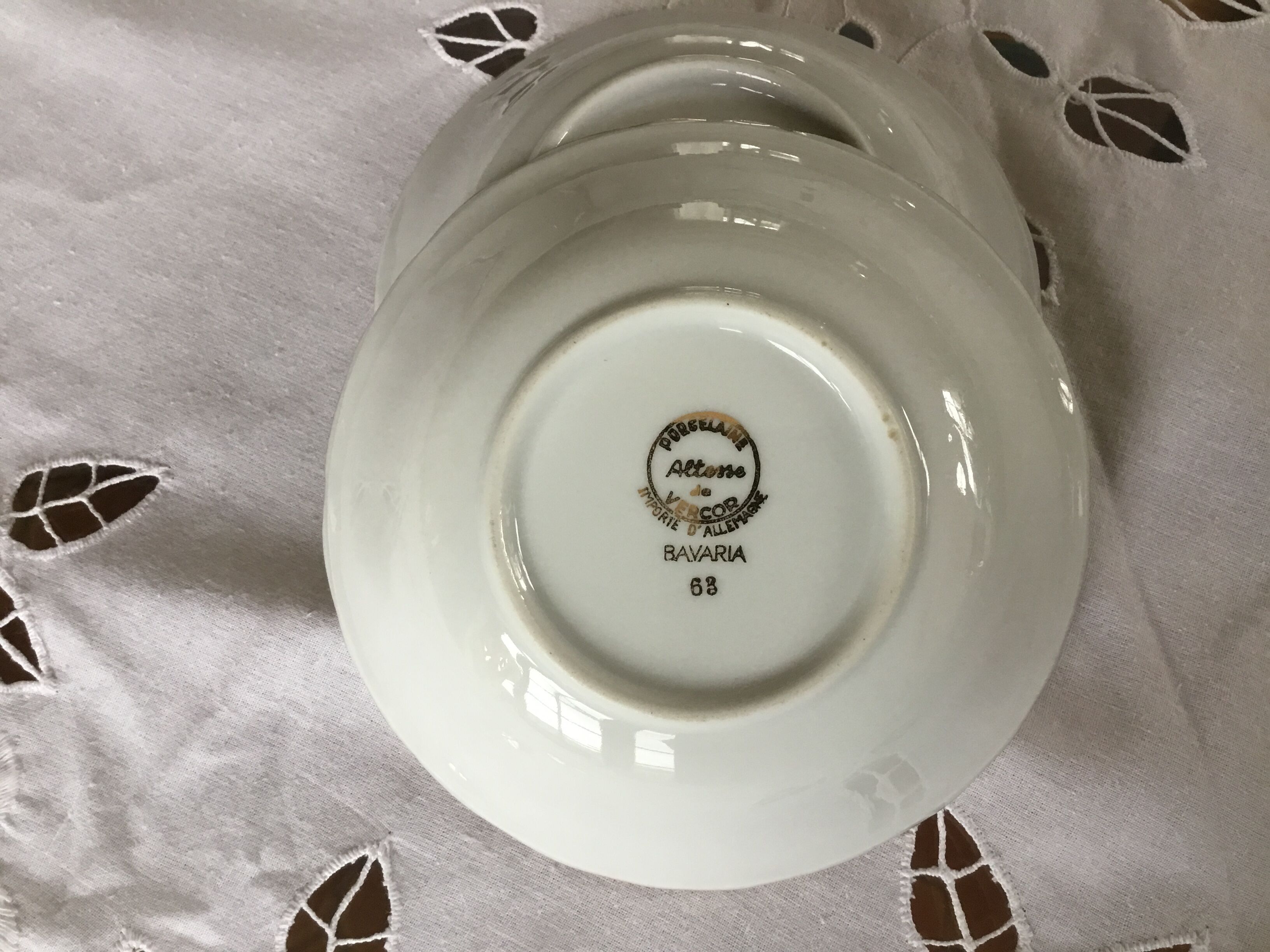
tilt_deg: -73.9
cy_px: 476
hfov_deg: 58.4
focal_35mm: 31
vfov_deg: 45.4
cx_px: 635
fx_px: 1137
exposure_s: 1/33
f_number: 2.4
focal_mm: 3.3
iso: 100
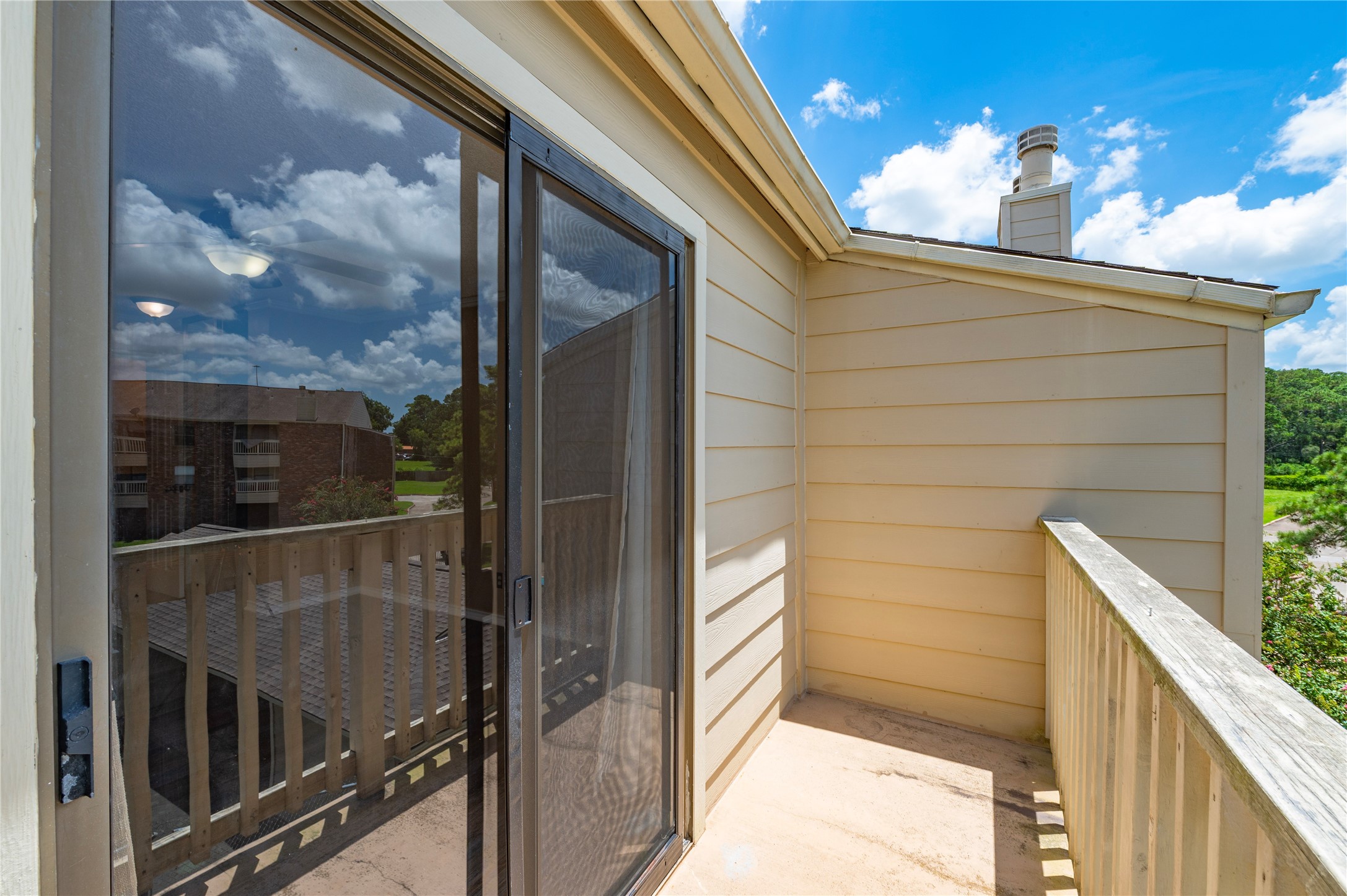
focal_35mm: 15
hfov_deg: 100.4
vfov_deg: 77.2
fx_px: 561
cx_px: 674
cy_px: 448
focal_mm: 15
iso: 125
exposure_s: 1/80
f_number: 14
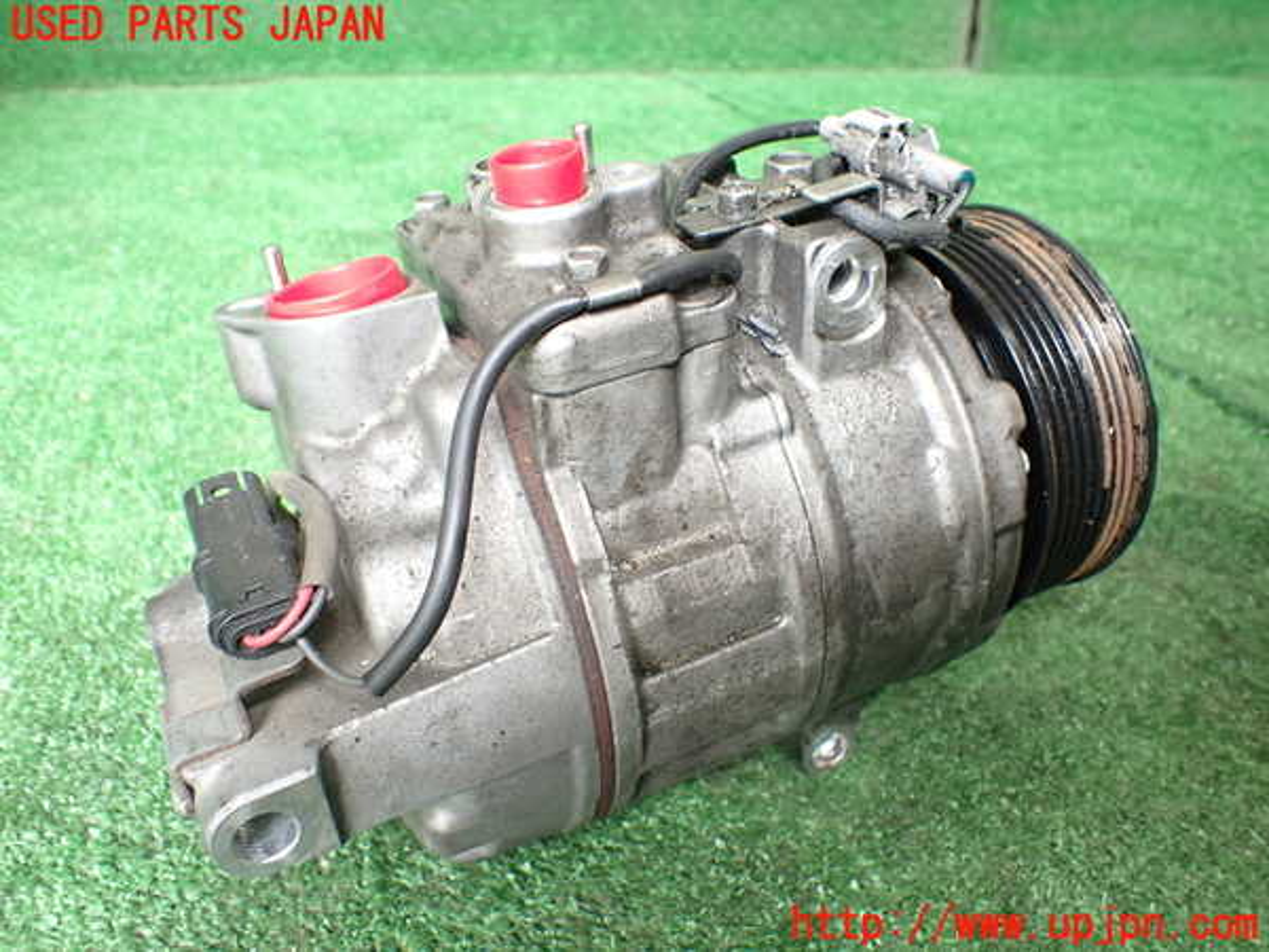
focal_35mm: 30
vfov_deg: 46.8
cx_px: 634
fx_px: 1100
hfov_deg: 60.0
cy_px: 476
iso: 320
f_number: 2.3
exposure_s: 1/125
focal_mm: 5.4
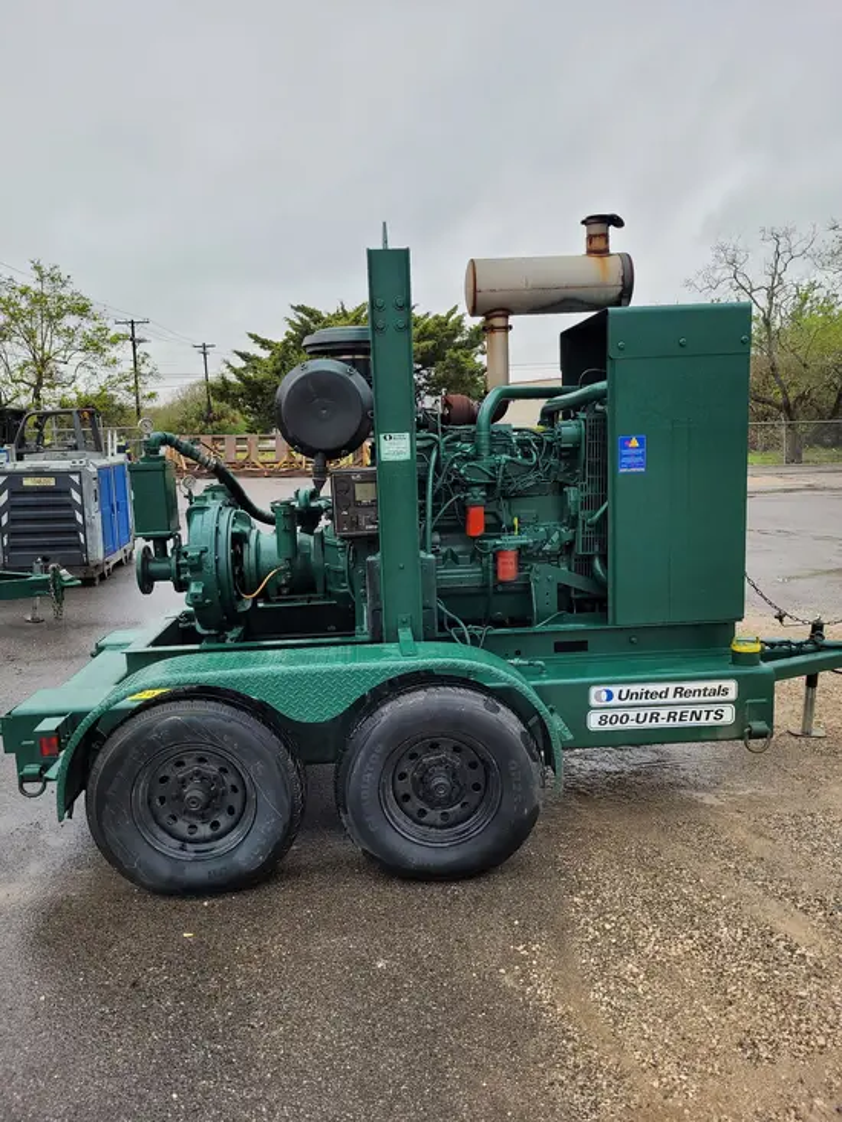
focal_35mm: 26
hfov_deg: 53.1
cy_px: 561
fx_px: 843
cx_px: 421
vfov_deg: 67.3
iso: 40
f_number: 1.8
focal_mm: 5.4
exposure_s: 1/675
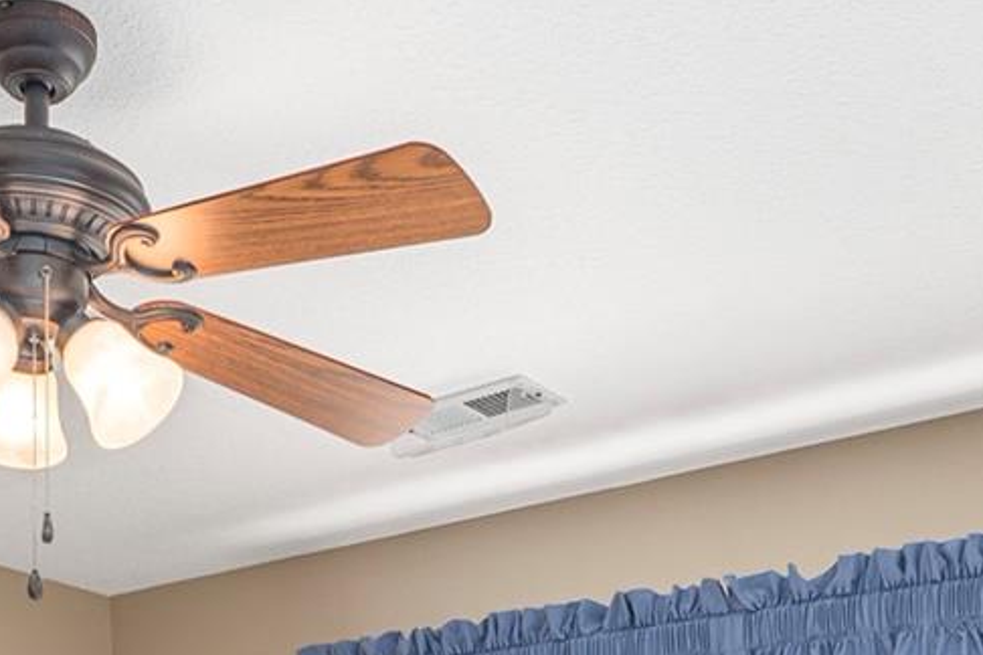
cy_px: 1054
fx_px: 1611
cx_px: 301
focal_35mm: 59
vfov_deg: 19.3
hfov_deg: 33.5
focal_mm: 14
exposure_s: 1/160
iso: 320
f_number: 8
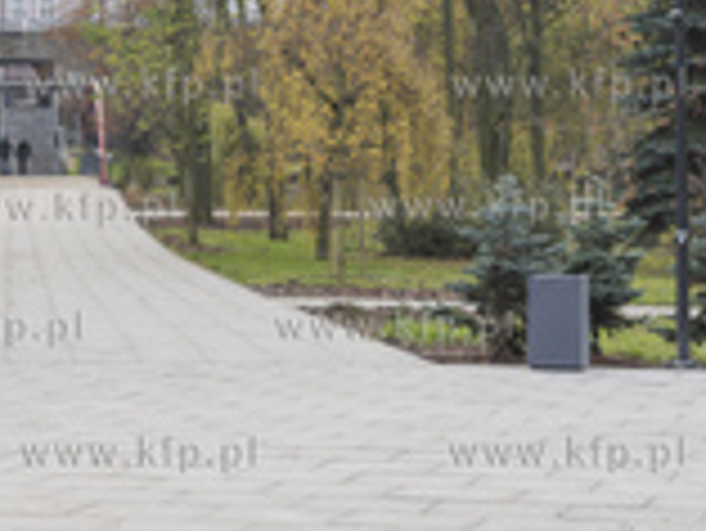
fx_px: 2755
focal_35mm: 135
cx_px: -130
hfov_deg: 14.2
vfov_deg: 11.0
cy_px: 146
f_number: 4.5
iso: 400
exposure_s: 1/500
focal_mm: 55
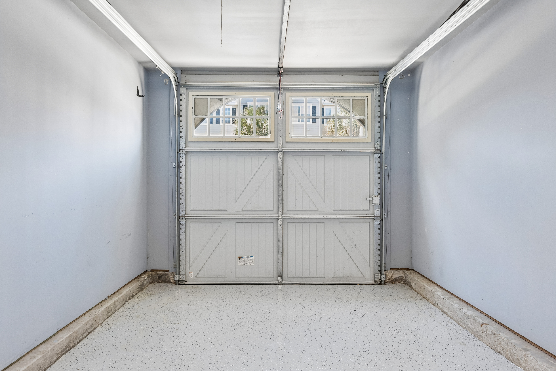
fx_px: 463
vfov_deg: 43.6
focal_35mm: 30
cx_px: 278
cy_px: 186
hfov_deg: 61.9
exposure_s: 1/6
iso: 400
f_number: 7.1
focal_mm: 30
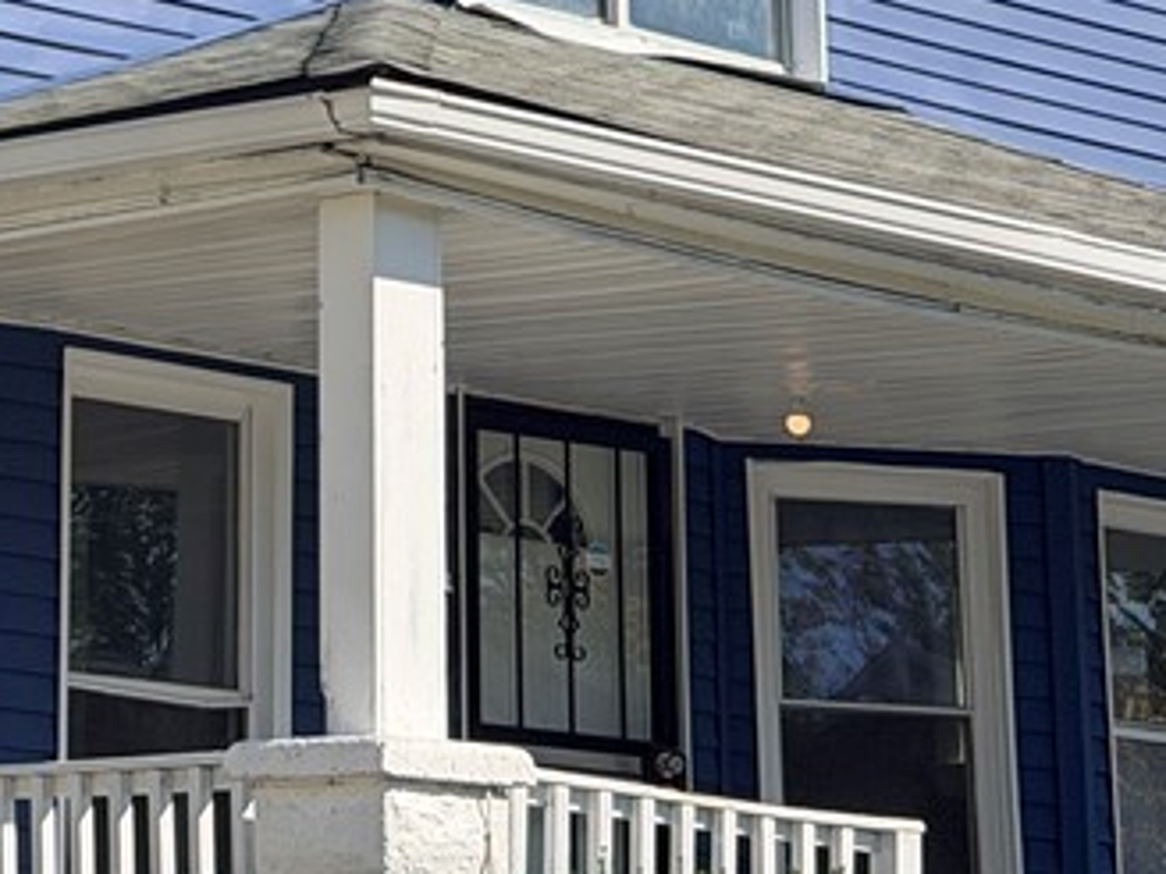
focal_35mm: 150
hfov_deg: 12.8
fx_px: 5053
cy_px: -483
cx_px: -274
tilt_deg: +16.9
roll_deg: -1.9
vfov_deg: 9.6
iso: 64
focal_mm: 6.76
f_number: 1.78
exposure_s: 1/3891
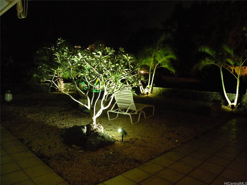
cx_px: 124
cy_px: 92
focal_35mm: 27
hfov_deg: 65.3
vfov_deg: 51.4
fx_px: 193
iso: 800
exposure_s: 2
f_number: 2.8
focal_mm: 4.7
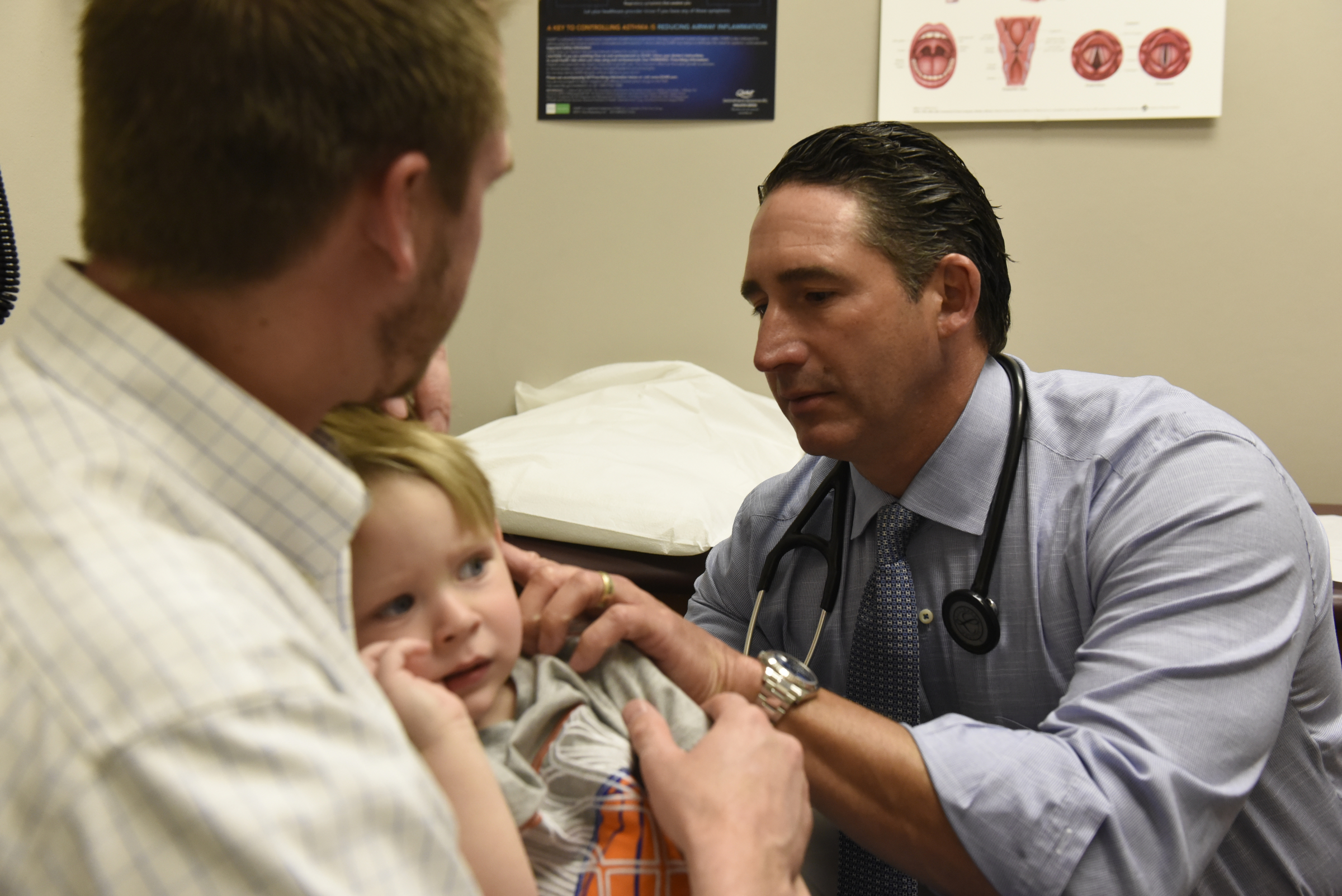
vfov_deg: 33.4
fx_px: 1492
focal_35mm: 40
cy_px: 448
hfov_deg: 48.4
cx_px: 671
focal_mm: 40
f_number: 5.6
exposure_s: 1/200
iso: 3200
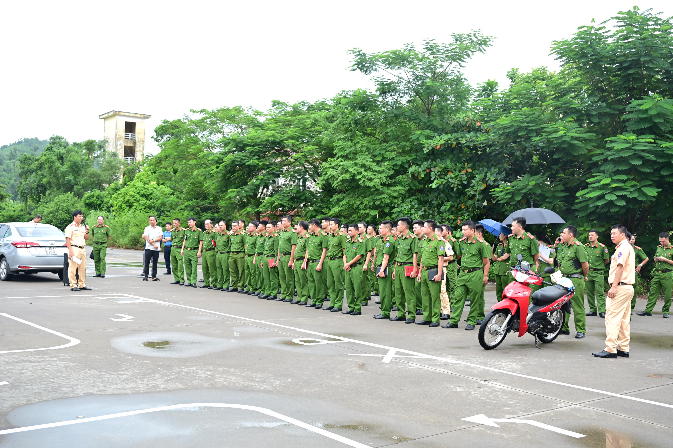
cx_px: 336
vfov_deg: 35.9
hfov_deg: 51.9
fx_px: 692
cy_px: 224
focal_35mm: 37
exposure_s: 1/125
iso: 50
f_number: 4
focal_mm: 37
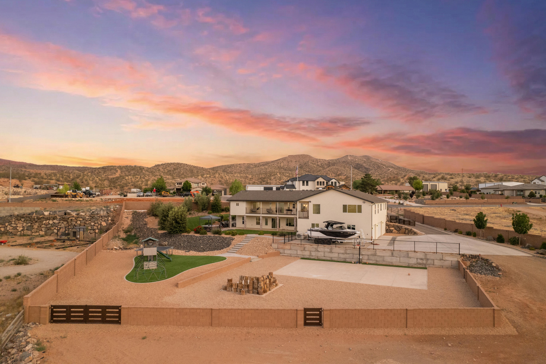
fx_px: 334
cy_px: 182
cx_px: 273
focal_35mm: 22
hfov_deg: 78.6
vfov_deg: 57.2
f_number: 2.8
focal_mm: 8.38
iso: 430
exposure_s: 1/13
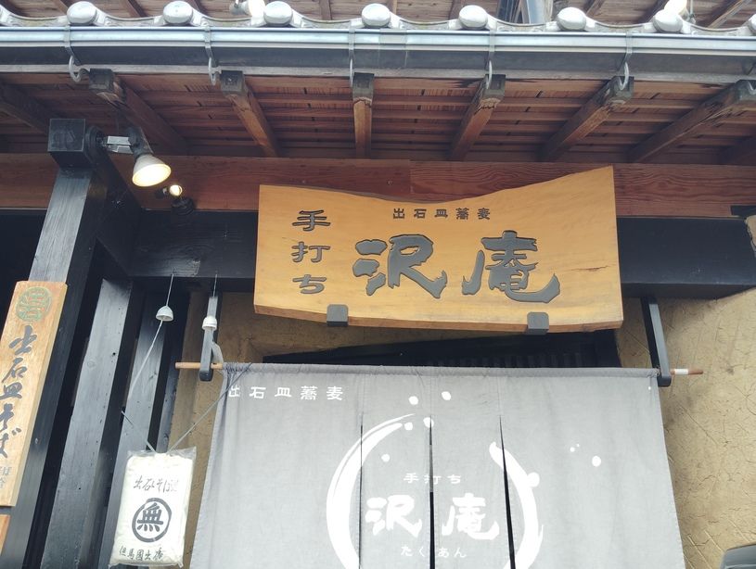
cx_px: 378
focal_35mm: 28
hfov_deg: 63.4
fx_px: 613
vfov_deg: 49.9
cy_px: 284
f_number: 1.8
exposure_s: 1/100
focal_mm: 4.22
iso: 71
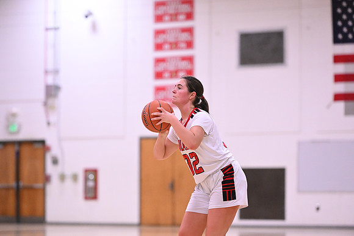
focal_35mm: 150
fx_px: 1475
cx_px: 177
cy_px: 118
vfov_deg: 9.2
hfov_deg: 13.7
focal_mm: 150
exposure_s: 1/640
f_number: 2.8
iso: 8000
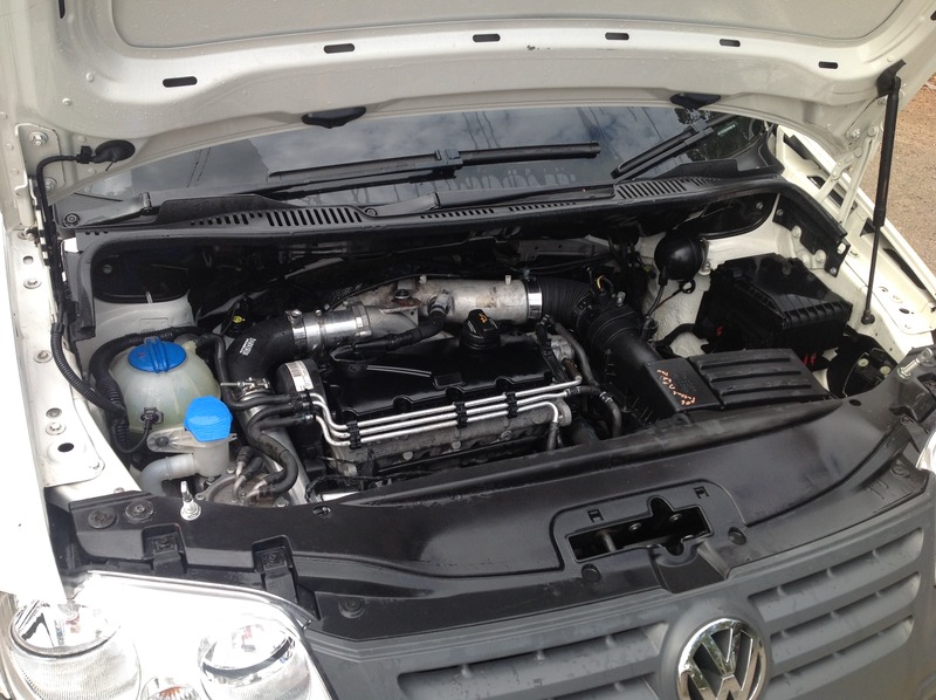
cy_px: 350
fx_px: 945
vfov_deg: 40.6
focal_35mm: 35
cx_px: 468
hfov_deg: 52.7
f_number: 2.4
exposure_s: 1/387
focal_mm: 4.28
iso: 50
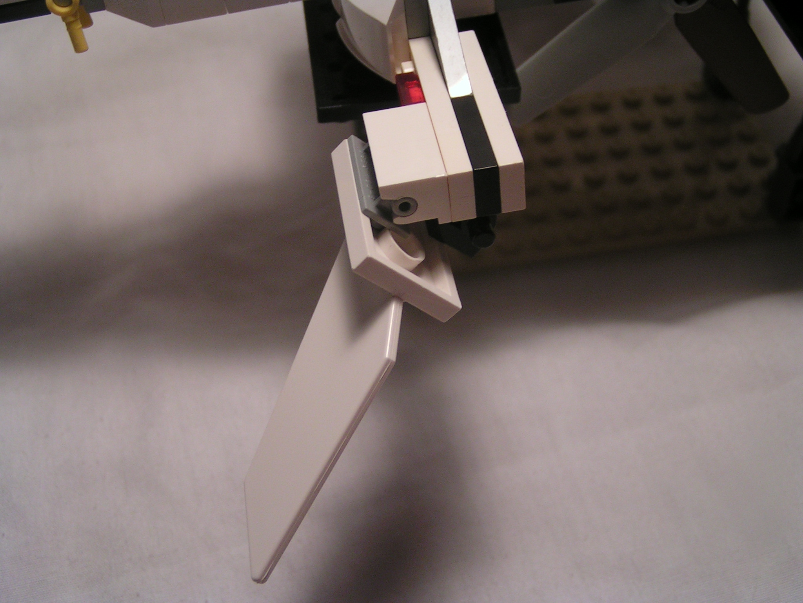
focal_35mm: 49
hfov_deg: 38.9
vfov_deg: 29.7
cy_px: 302
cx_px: 402
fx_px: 1137
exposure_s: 1/50
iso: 80
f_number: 2.8
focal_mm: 7.6
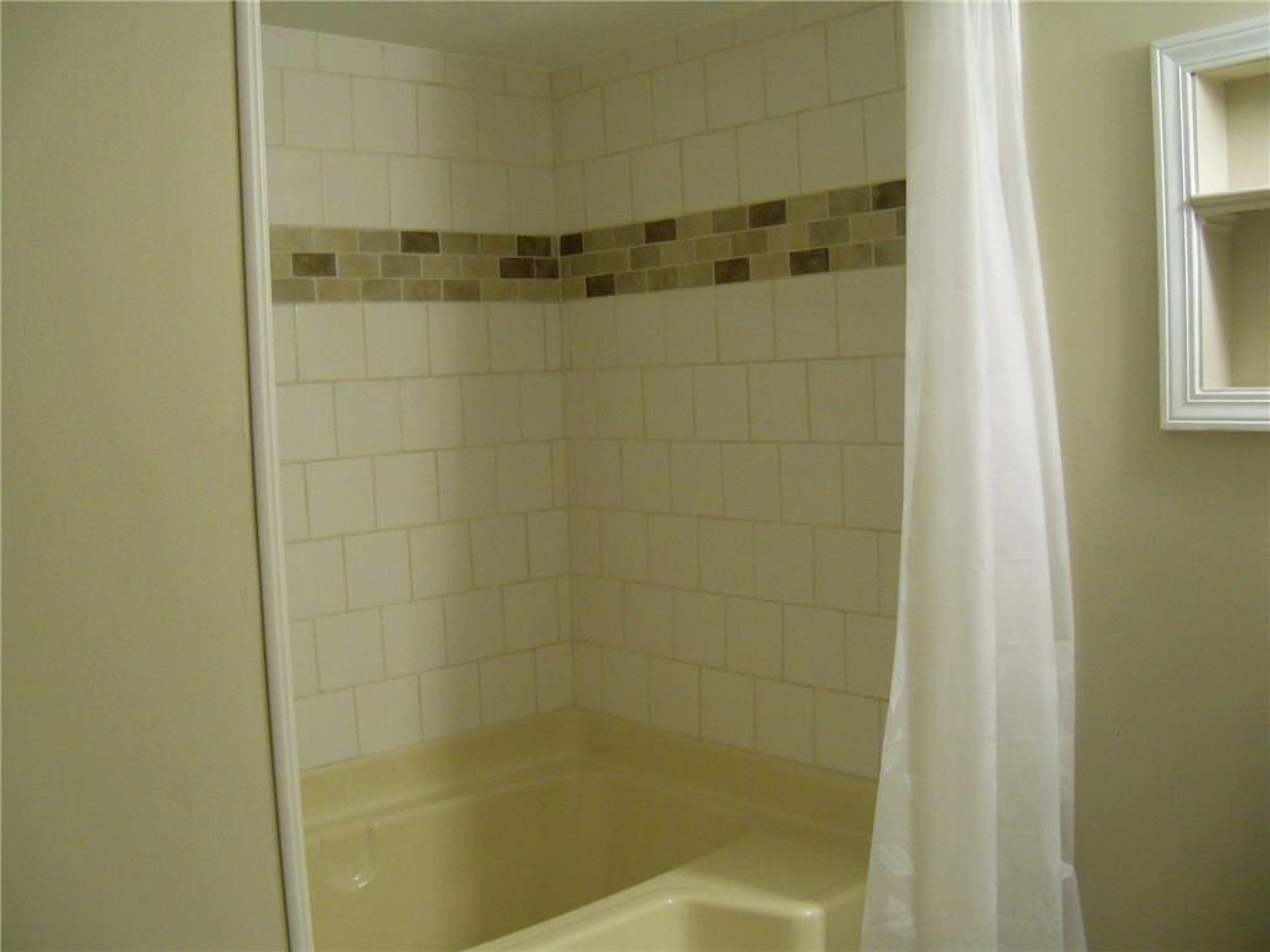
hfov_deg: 52.6
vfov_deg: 40.7
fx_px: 1284
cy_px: 476
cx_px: 635
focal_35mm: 35
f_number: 3.5
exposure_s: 1/40
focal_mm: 6.2
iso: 400
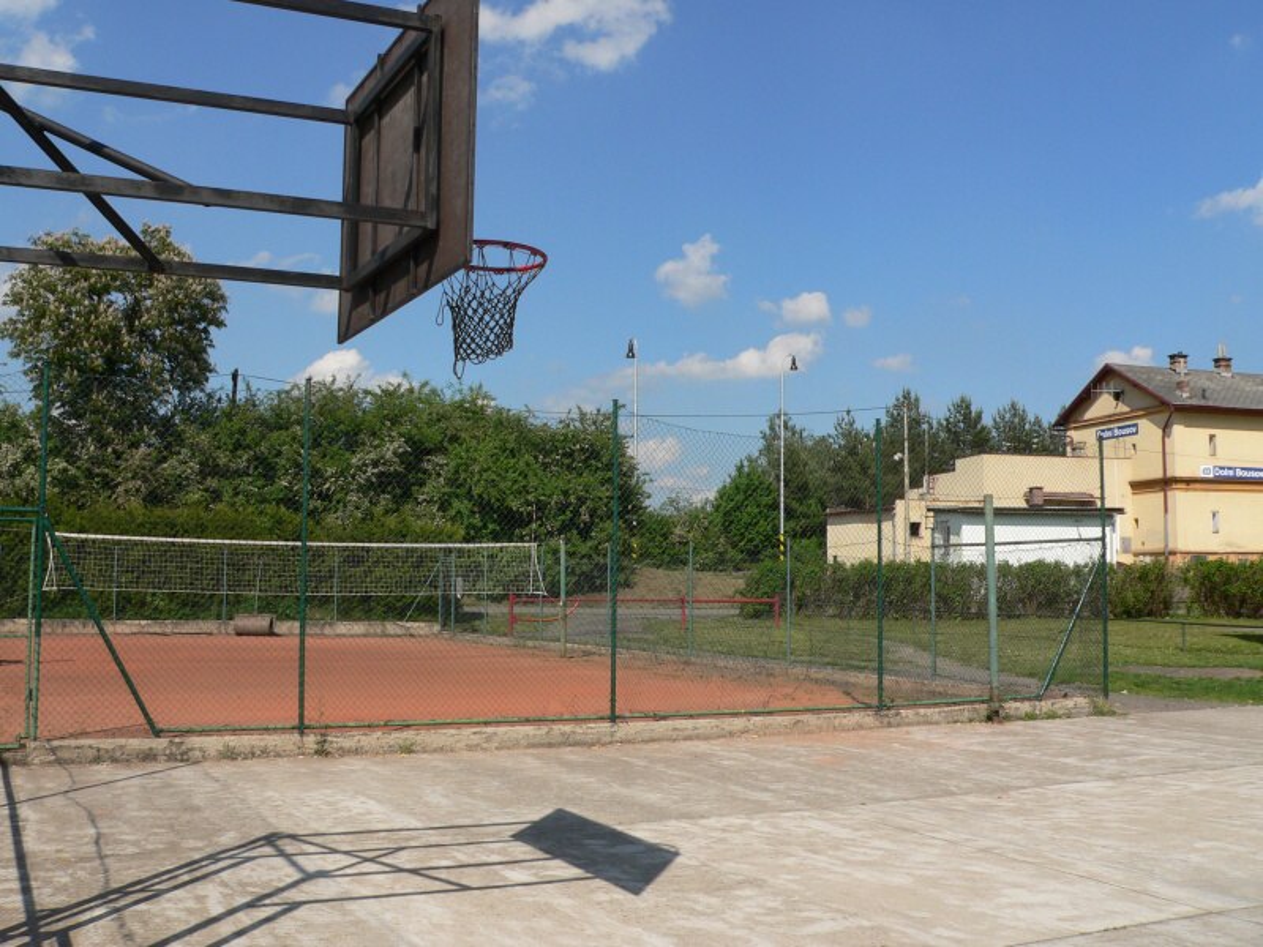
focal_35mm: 36
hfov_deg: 51.4
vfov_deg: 39.7
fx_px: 1313
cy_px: 474
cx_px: 632
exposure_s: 1/500
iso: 80
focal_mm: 6
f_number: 5.2
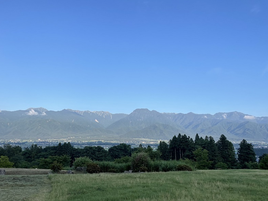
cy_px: 103
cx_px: 132
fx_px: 209
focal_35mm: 27
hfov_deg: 65.3
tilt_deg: +9.9
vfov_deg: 51.4
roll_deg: -0.8
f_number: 1.6
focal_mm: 4.2
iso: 32
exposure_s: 1/1770
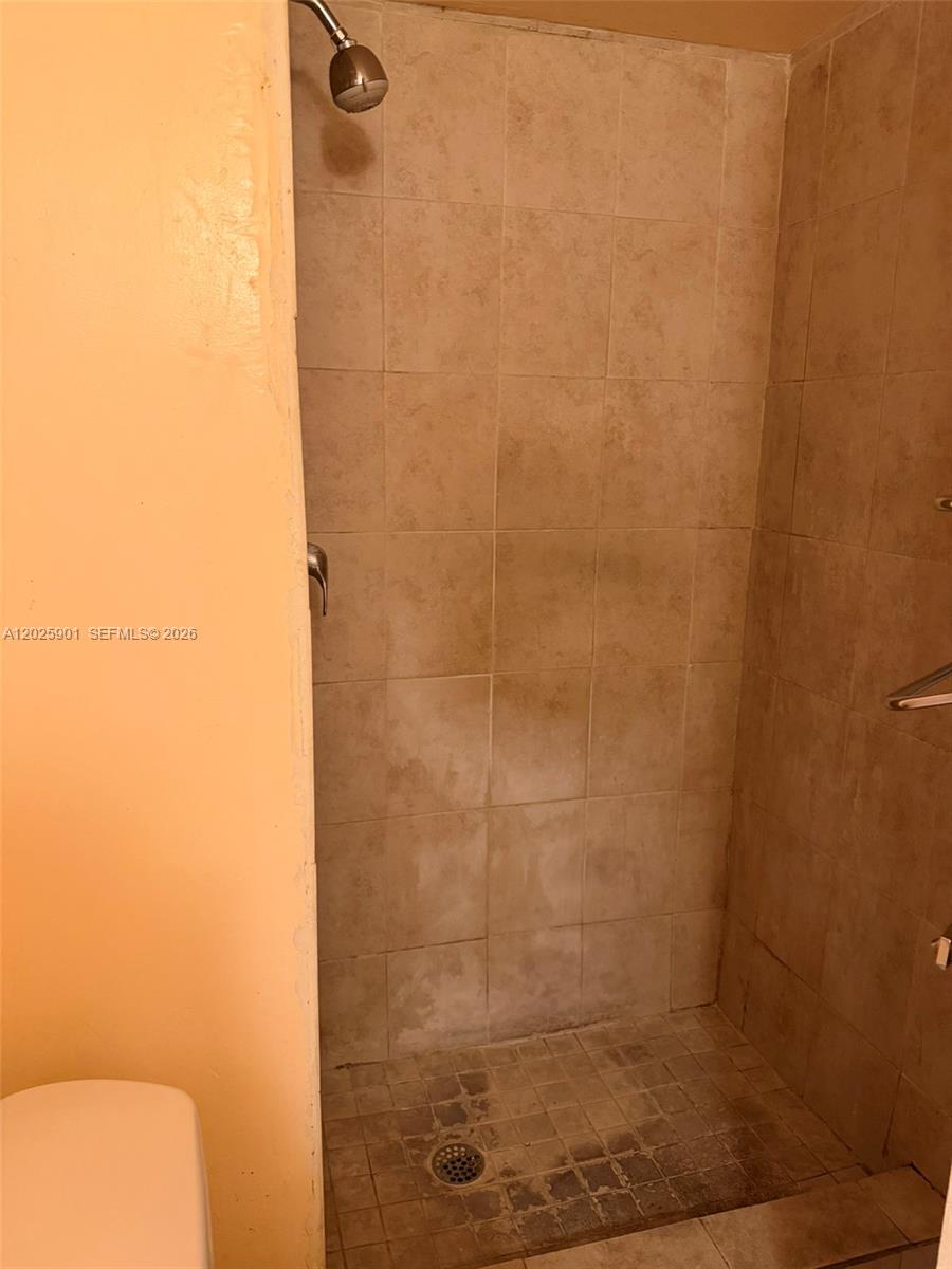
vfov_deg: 71.6
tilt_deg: -11.0
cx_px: 476
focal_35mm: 24
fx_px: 880
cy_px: 634
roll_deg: -1.2
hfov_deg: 56.8
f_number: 1.78
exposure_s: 1/60
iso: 500
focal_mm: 6.76
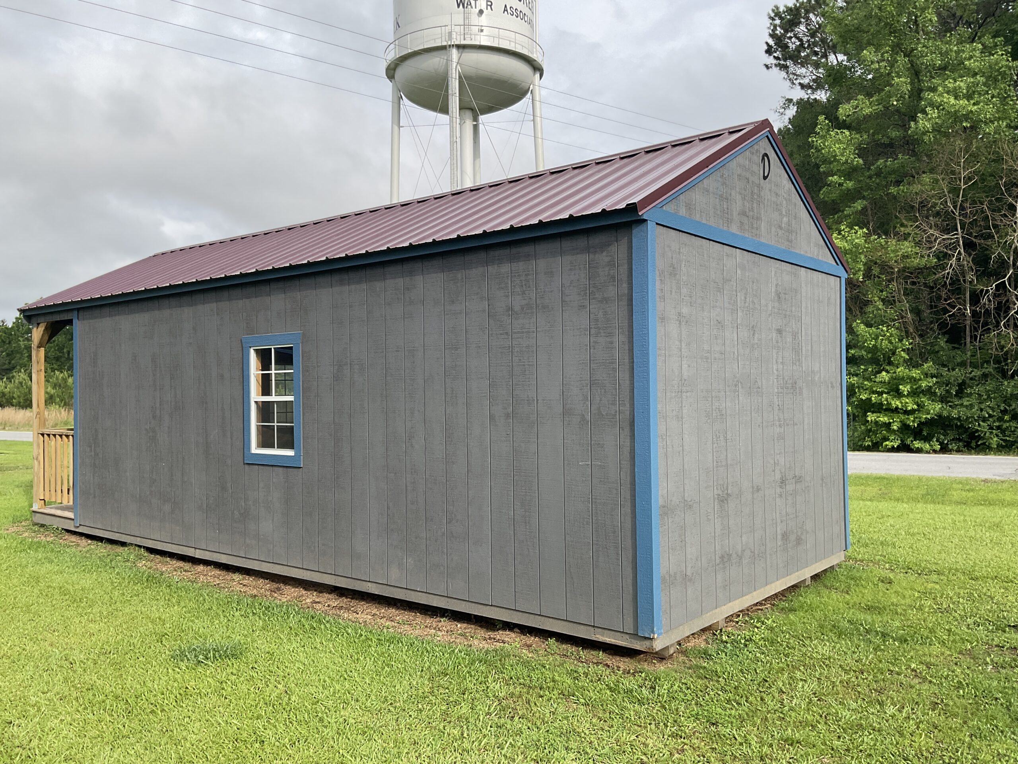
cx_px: 509
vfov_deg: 48.2
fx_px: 853
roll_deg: +1.0
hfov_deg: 61.7
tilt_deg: +0.1
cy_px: 382
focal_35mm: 29
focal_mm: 3
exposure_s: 1/997
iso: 16
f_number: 1.8
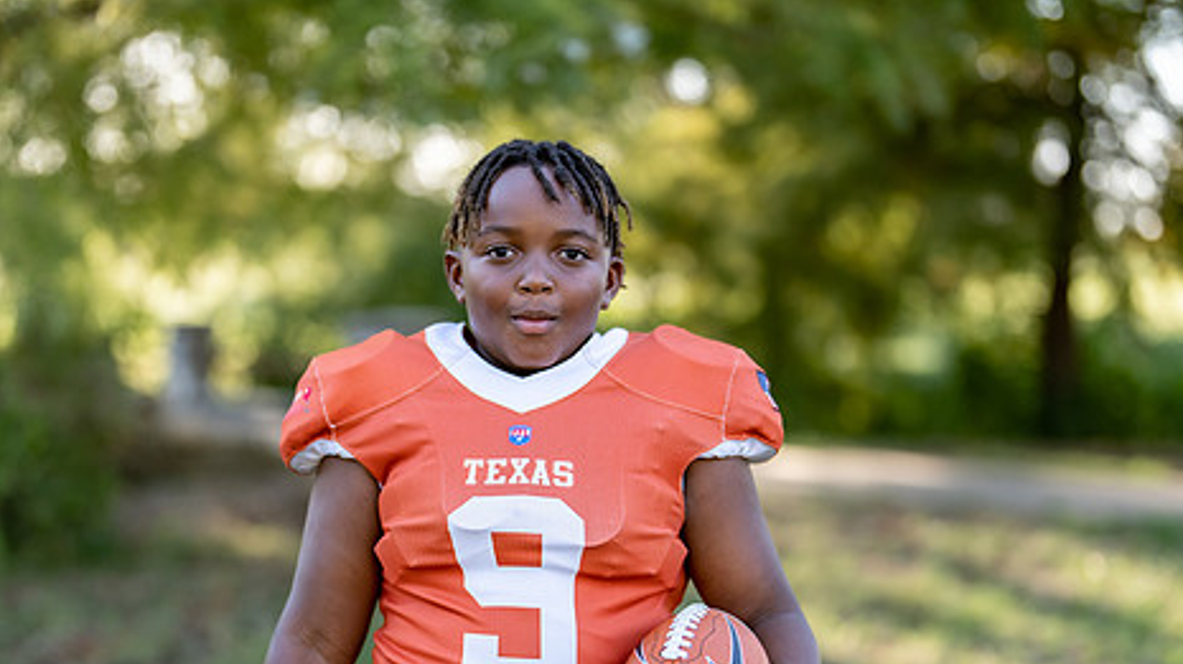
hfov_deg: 30.2
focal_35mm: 70
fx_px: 2195
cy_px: 524
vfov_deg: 17.1
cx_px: 572
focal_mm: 50
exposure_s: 1/1250
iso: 100
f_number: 1.2
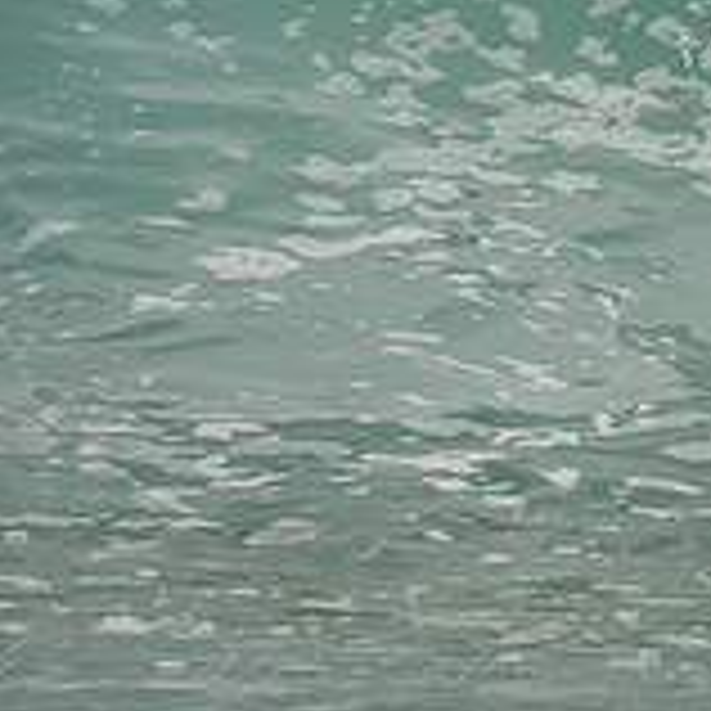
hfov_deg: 1.1
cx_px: 1152
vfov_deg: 1.1
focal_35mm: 1561
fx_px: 36274
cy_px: -70
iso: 250
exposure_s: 1/2000
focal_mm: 500
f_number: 5.6
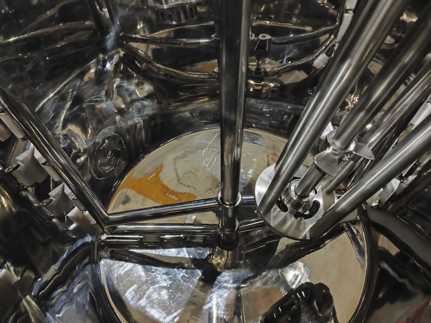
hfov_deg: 73.9
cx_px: 216
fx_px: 286
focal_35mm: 23
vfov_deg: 58.9
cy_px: 162
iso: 2000
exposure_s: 1/20
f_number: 1.8
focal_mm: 5.43
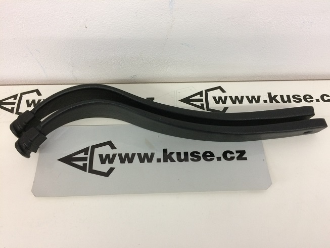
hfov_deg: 61.7
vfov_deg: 48.2
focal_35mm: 29
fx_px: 277
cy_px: 124
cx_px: 165
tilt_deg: -63.5
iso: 160
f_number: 2.2
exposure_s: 1/33
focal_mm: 4.15
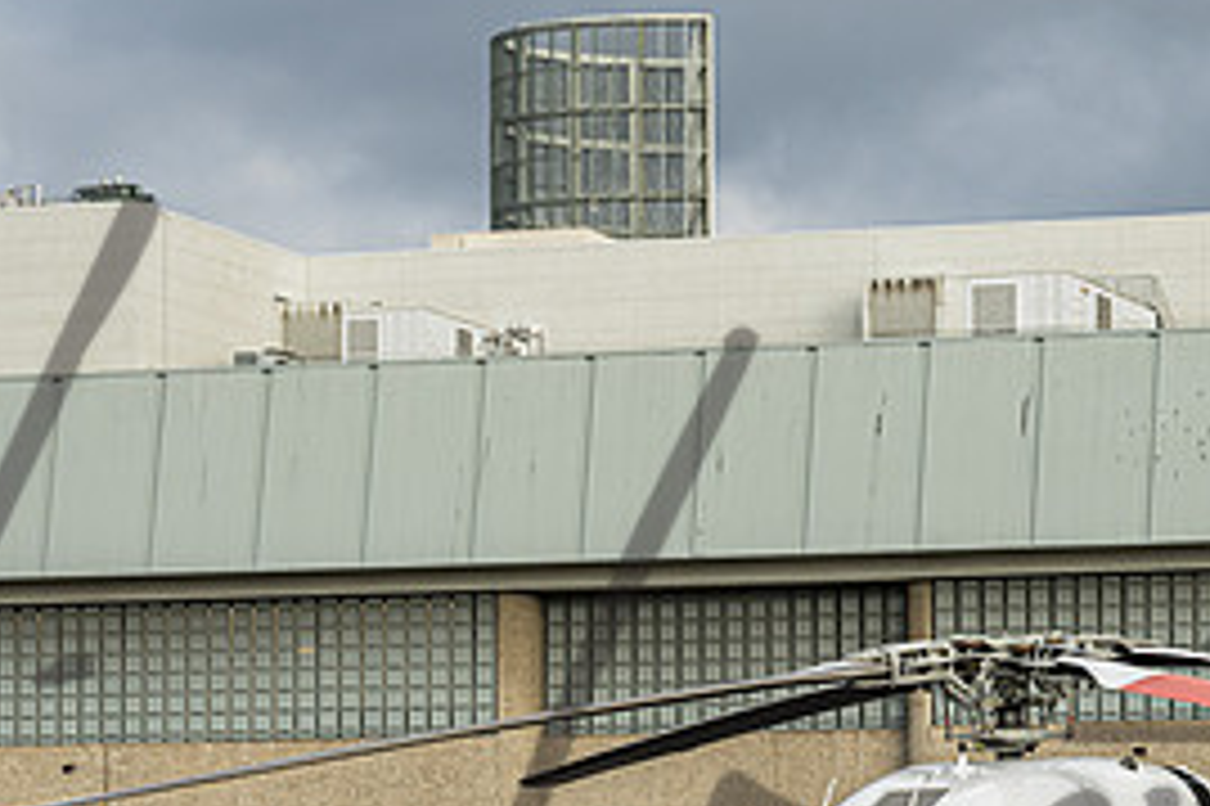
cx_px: 856
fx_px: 6583
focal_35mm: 196
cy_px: 817
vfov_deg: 7.0
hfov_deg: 10.5
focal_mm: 86
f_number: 7.1
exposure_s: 1/500
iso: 320
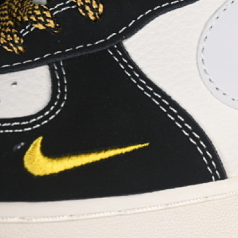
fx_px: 1322
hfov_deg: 10.1
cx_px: 282
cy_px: 95
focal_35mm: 170
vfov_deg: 10.3
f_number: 7.1
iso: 160
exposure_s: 1/80
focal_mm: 50
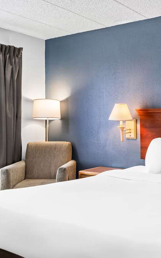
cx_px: 143
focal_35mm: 44
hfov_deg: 28.3
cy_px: 129
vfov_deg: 45.5
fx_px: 307
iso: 400
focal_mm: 28.5
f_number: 11
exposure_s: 1.6
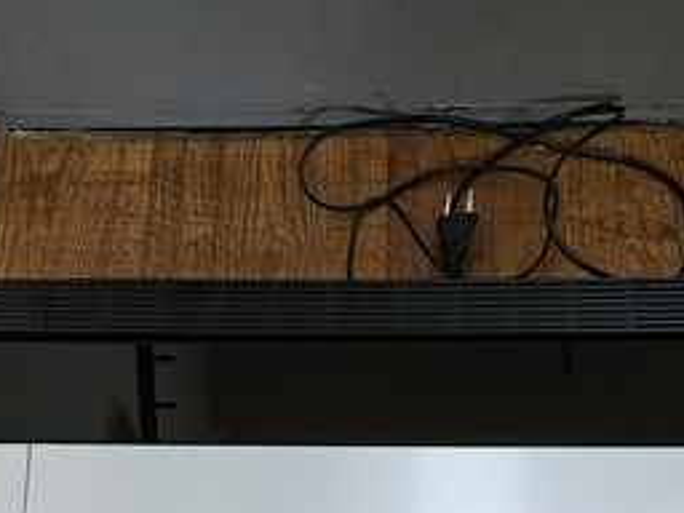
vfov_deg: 24.8
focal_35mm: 54
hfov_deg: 35.5
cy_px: 590
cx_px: 379
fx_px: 1067
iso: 800
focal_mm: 5.4
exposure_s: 1/100
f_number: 1.8
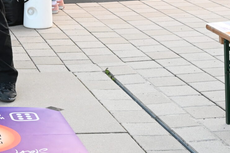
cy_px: -27
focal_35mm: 124
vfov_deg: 10.9
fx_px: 792
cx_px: -109
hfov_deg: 15.3
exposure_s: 1/500
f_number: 6.3
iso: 3200
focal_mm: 36
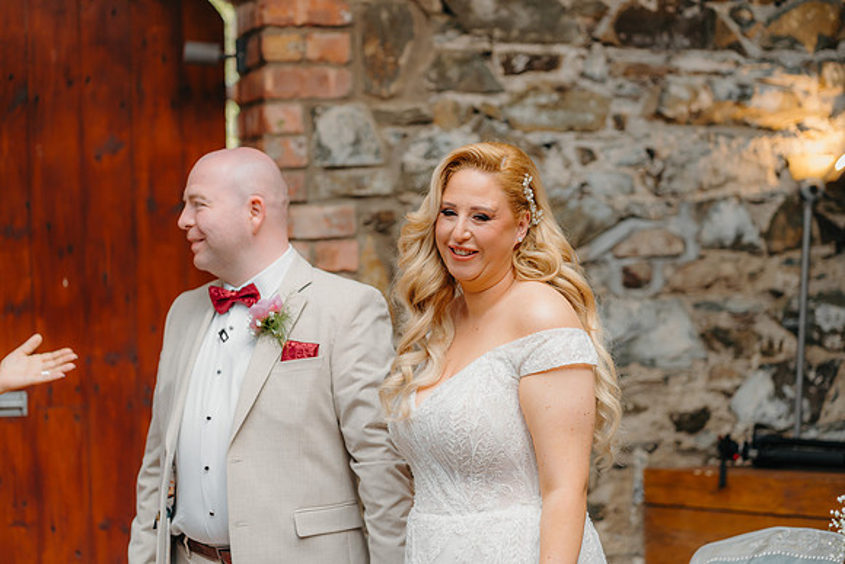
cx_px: 422
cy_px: 282
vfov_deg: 16.1
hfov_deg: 23.9
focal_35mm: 85
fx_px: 1996
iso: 200
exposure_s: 1/400
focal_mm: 85
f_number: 2.5
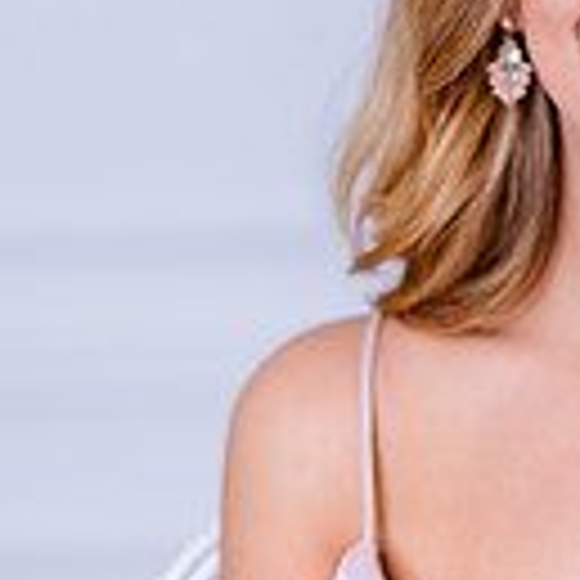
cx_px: 531
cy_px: 252
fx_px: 5914
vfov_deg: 5.6
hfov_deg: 5.6
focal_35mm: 312
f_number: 2
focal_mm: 105
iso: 125
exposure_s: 1/320
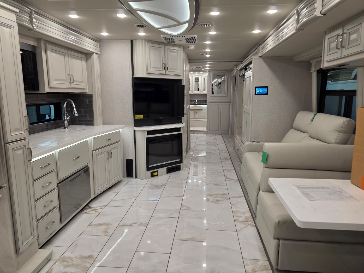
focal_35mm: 23
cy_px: 136
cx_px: 182
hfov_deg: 73.9
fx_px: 242
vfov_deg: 58.9
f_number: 1.7
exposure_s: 1/120
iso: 200
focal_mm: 6.3
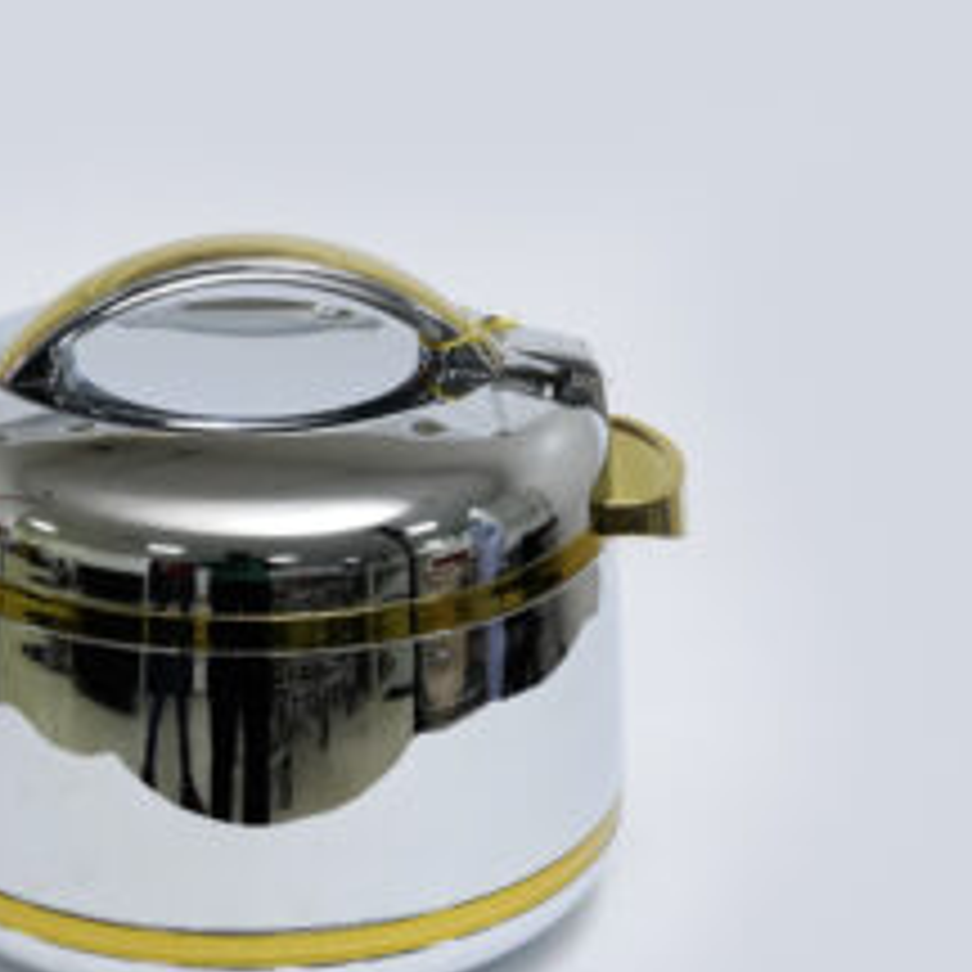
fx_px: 3495
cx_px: 238
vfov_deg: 15.8
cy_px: 547
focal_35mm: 110
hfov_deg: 15.8
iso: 6400
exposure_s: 1/160
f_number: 16
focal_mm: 70
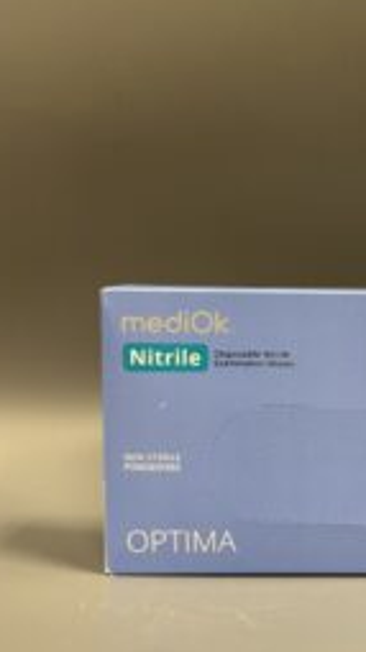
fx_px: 709
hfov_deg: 27.5
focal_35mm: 41
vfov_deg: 49.4
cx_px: 353
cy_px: 358
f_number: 1.78
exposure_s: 1/50
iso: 200
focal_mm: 6.76
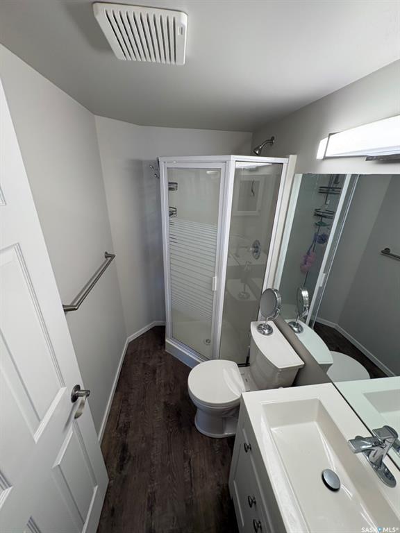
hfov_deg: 85.7
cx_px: 200
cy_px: 266
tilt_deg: -23.8
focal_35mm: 14
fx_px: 216
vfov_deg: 102.1
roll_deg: -1.3
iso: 200
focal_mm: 2.22
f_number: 2.2
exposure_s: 1/120
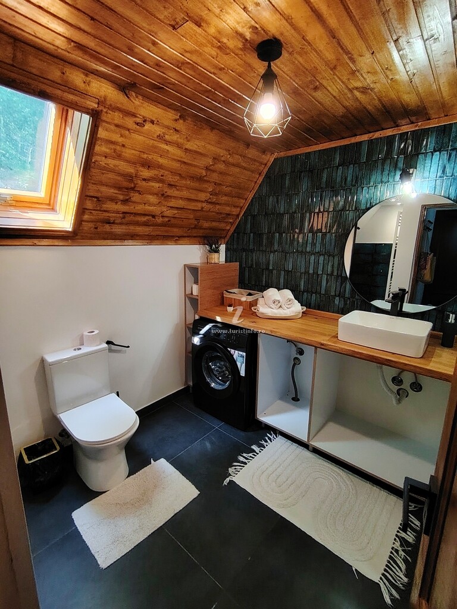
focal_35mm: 16
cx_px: 228
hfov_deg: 78.1
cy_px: 304
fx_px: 282
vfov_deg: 94.5
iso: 222
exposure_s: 1/33.3
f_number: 2.2
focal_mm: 1.42
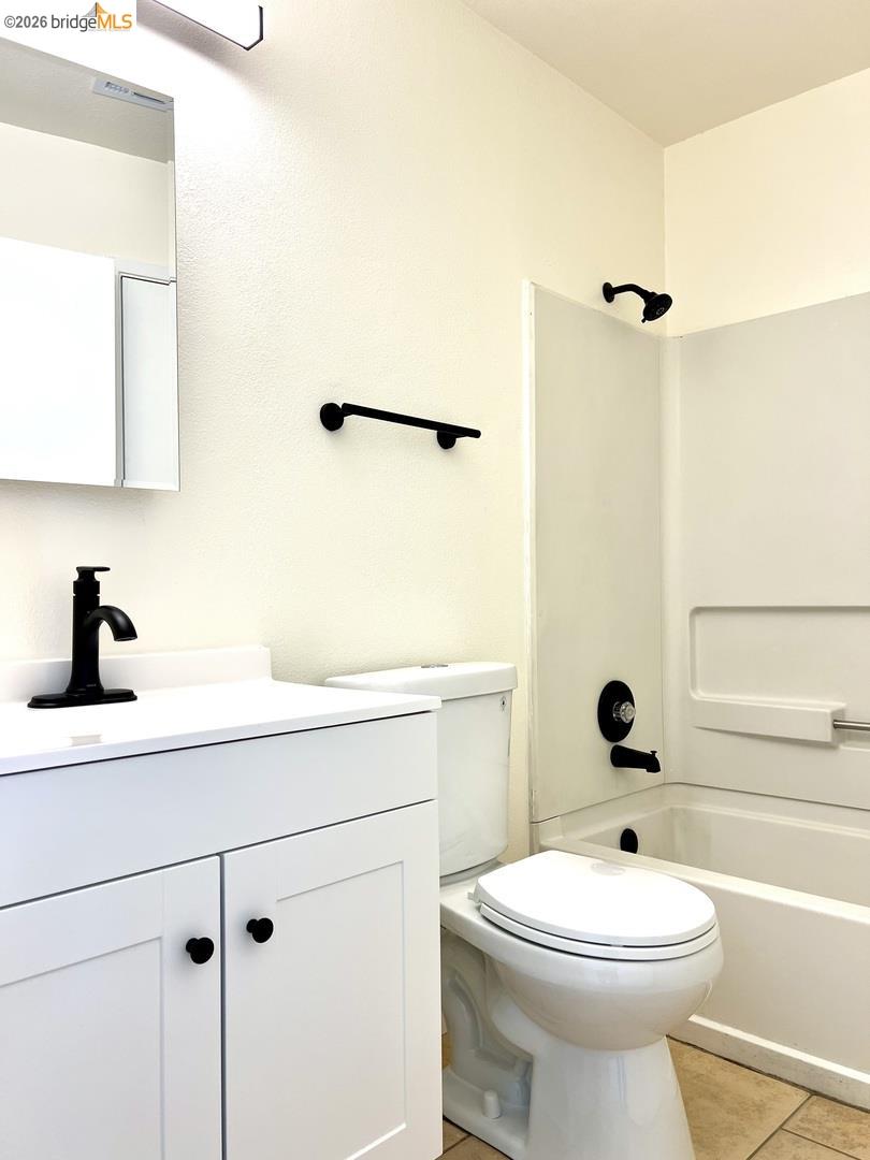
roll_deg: +1.0
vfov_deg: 67.3
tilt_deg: +2.4
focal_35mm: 26
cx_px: 435
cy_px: 580
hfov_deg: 53.1
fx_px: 871
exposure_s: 1/120
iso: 64
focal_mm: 5.7
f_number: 1.5
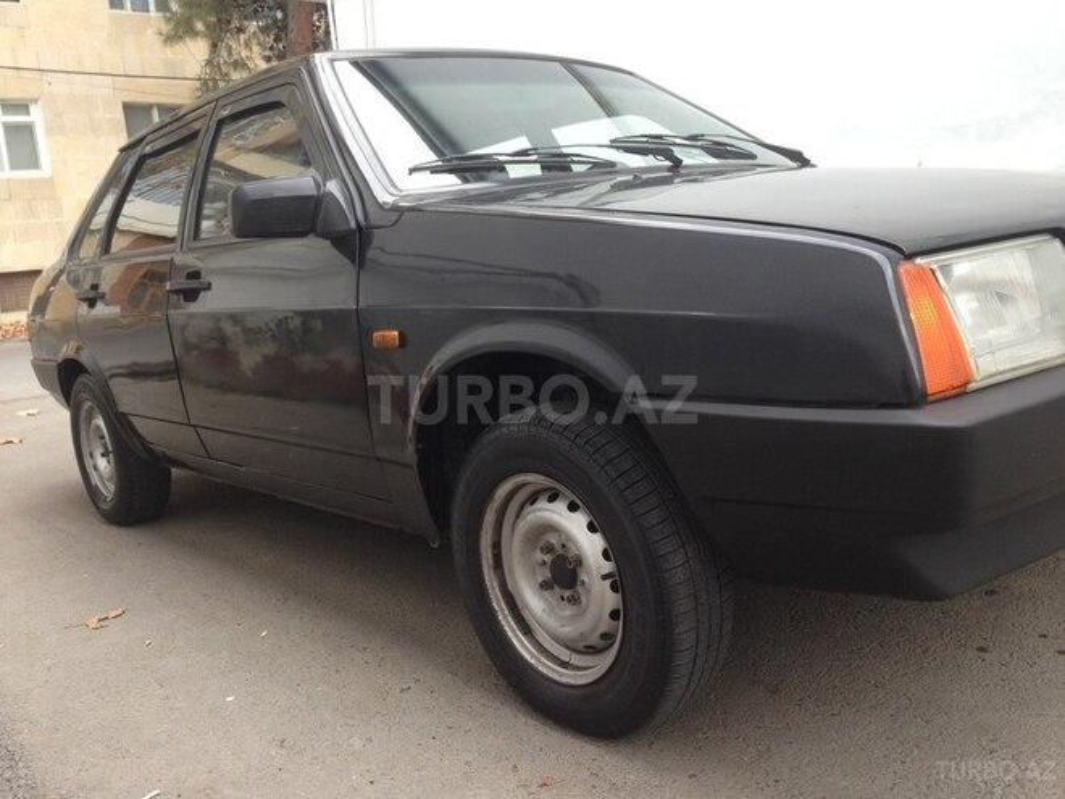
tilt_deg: -7.9
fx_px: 1015
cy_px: 400
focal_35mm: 33
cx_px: 532
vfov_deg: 42.9
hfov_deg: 55.4
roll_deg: +4.6
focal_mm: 4.12
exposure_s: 1/120
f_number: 2.4
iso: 64
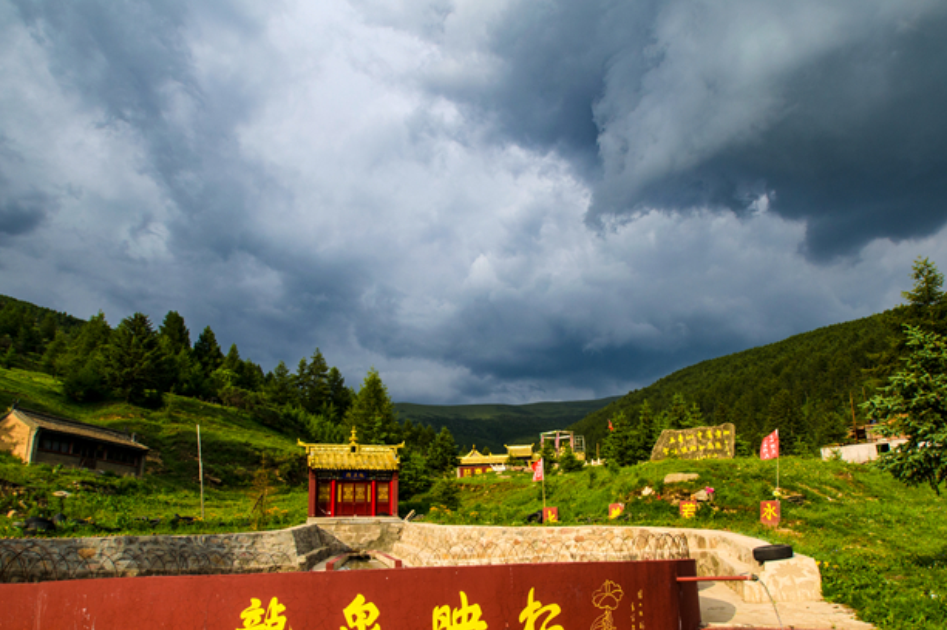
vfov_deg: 56.7
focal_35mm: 22
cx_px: 501
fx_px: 578
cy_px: 379
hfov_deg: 78.5
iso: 100
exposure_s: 1/200
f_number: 11
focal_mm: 12
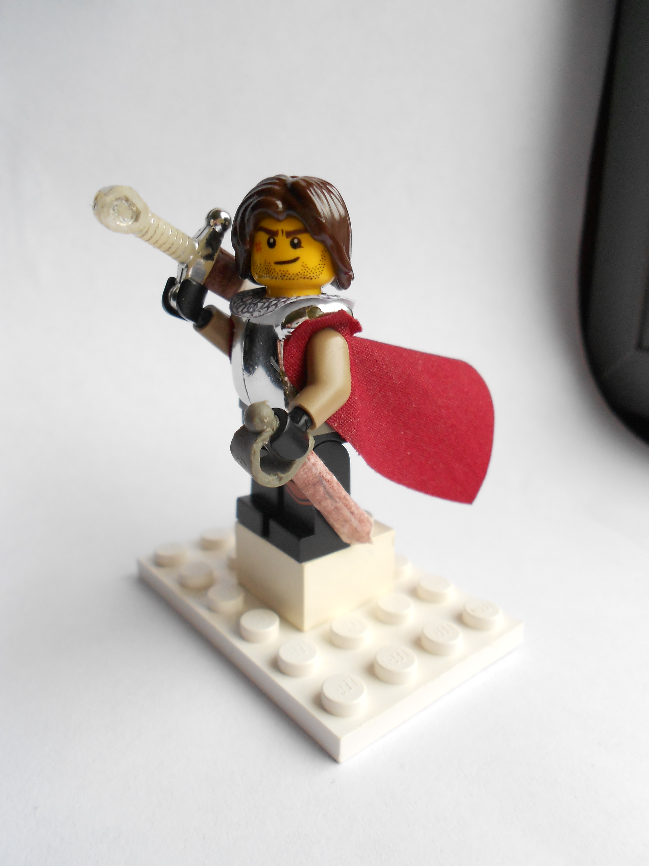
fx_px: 650
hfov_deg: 53.1
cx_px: 324
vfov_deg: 67.3
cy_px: 433
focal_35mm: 26
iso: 160
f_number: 3.2
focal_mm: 4.6
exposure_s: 1/30
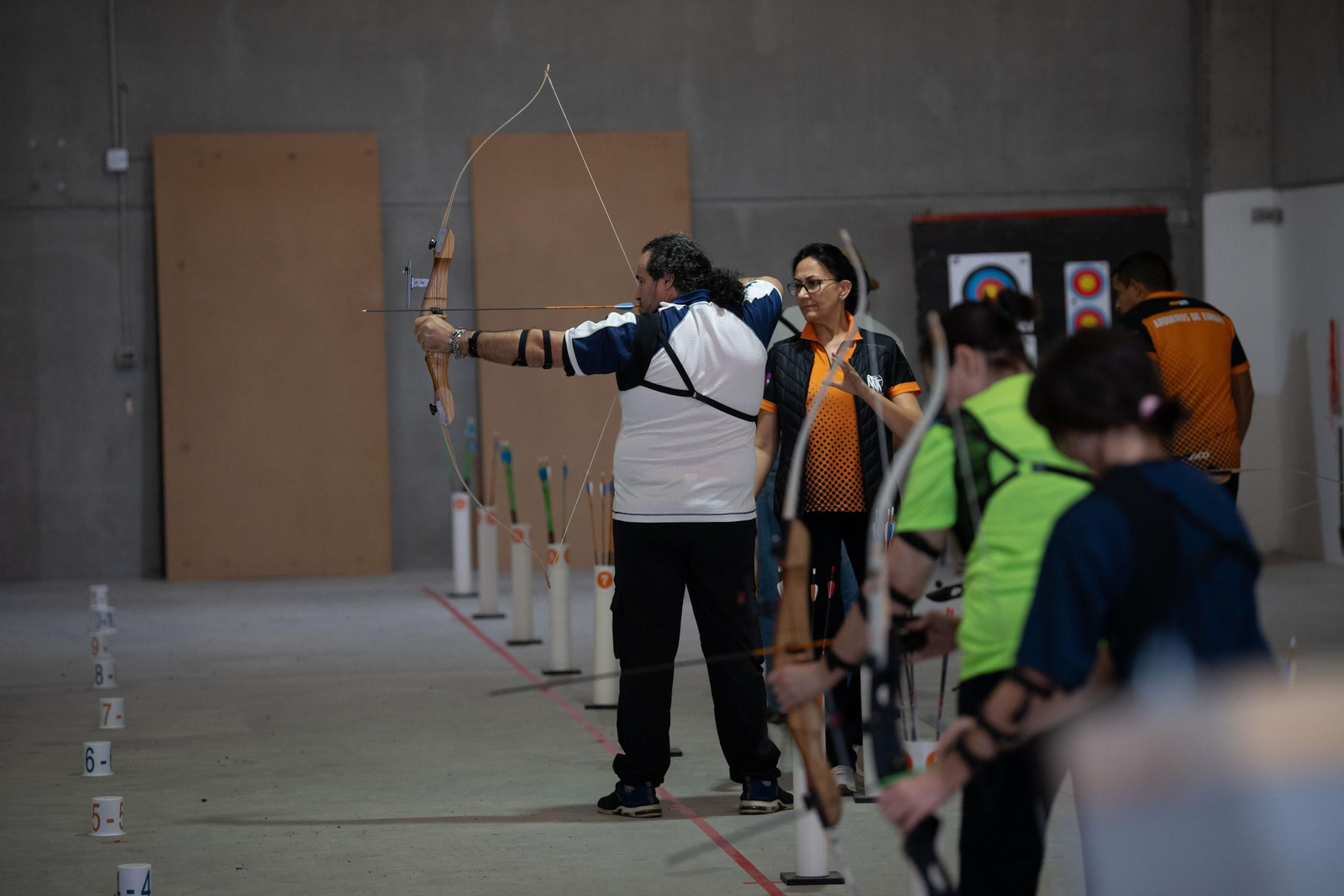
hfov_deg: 15.2
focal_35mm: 135
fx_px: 5039
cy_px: 448
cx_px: 672
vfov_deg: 10.2
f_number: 2.8
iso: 1000
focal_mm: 135
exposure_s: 1/500
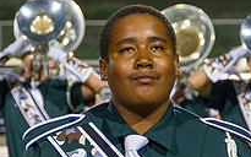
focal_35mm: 376
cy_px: 128
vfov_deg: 3.5
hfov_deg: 5.6
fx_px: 2571
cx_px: 139
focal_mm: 95
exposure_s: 1/160
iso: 2200
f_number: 5.6
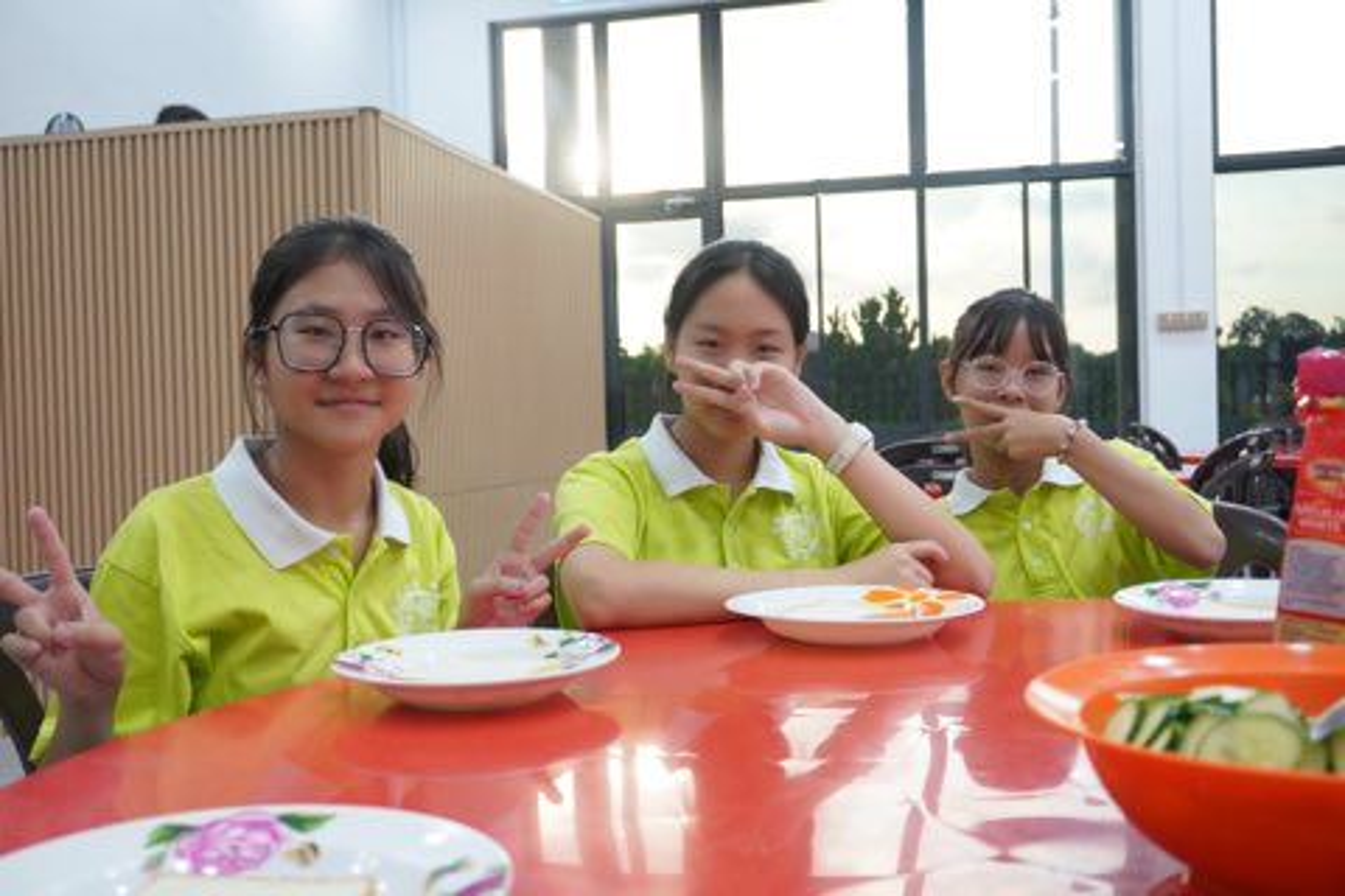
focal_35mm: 36
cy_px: 448
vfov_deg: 36.9
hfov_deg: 53.1
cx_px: 672
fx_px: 1345
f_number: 4.5
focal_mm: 24
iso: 2500
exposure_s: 1/160
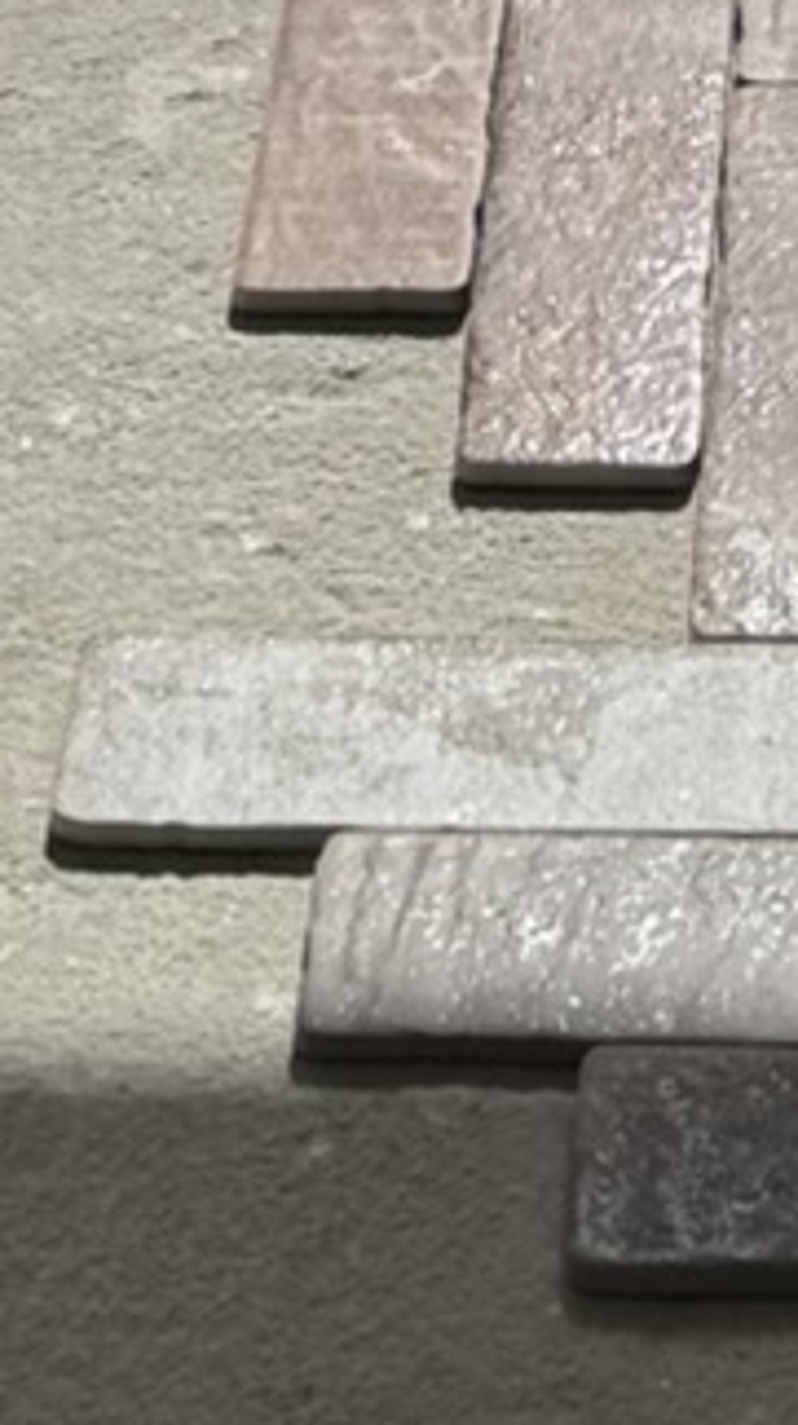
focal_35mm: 166
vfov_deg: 11.0
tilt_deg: -17.8
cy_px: -1932
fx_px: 6263
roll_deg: -1.1
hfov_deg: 7.2
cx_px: 979
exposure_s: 1/9009
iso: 80
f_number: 1.78
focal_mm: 6.76
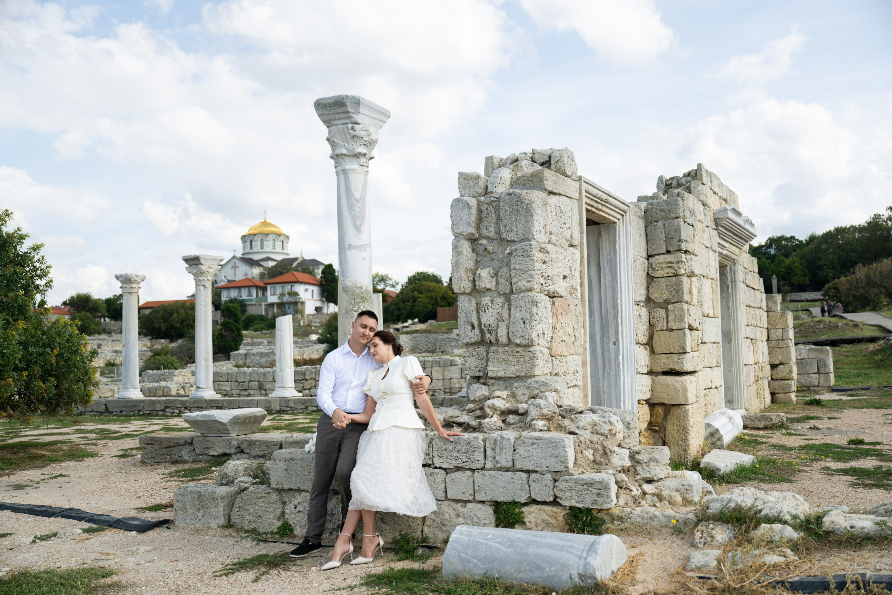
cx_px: 446
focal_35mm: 35
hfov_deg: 54.4
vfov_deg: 37.9
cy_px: 298
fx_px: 867
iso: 100
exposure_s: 1/1600
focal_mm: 35
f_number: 2.8
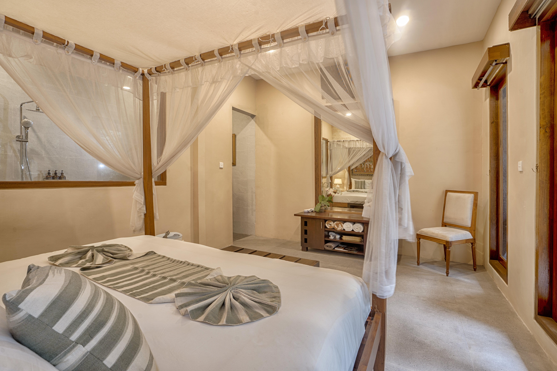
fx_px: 263
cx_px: 278
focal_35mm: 17
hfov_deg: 93.3
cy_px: 186
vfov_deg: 70.4
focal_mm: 17
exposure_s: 2
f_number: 9
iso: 50
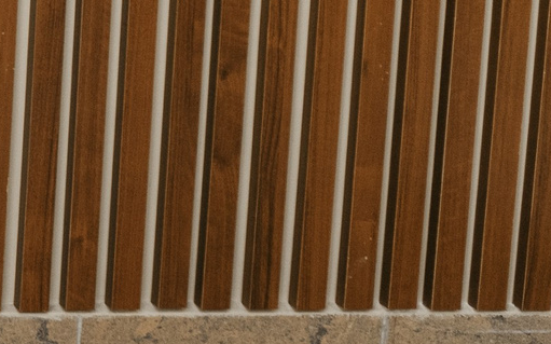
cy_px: -182
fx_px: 2207
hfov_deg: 11.3
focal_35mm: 147
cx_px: -870
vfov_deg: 8.7
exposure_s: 1/160
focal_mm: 27
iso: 250
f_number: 4
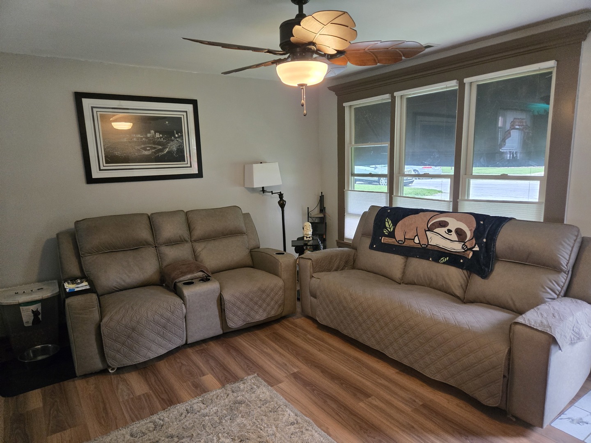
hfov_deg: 73.9
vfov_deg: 58.9
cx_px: 296
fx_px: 393
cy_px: 222
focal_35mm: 23
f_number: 1.8
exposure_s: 1/120
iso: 1000
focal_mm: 5.4
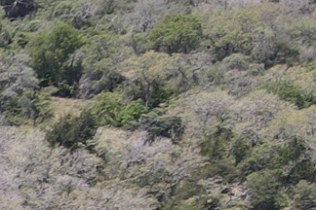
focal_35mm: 158
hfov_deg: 9.6
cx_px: -682
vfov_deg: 7.4
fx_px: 1387
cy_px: 690
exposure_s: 1/320
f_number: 2.8
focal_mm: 4.5
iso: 100
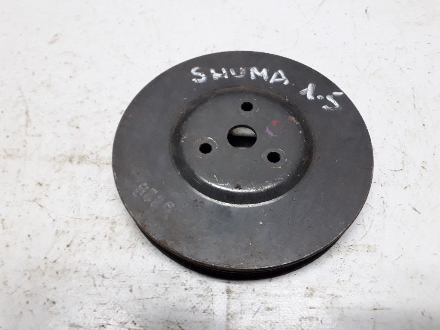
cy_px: 165
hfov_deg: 65.3
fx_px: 343
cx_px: 220
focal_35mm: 27
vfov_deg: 51.4
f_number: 1.9
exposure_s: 1/25
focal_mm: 3.6
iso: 200
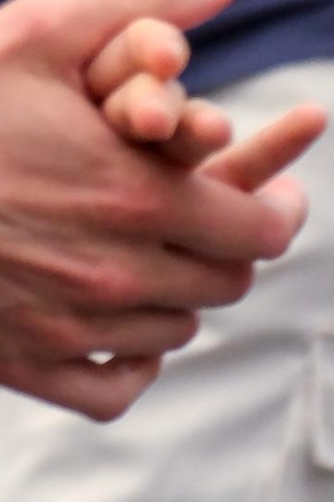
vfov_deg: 1.8
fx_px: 15665
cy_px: -827
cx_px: -790
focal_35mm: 1125
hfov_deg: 1.2
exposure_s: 1/250
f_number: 4.2
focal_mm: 104.9
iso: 1250
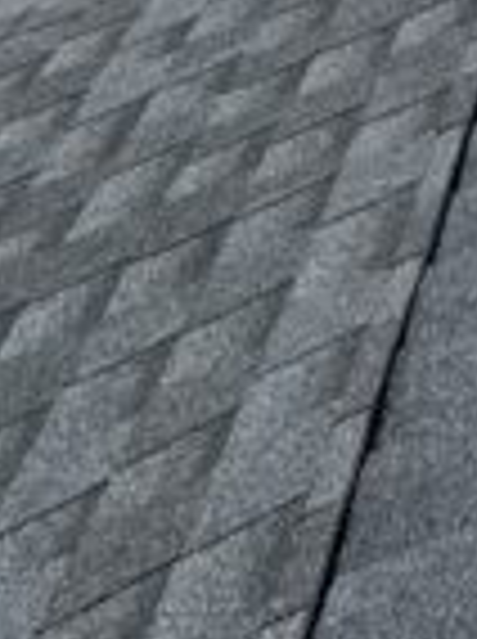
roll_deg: +2.4
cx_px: 1071
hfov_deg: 12.2
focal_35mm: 101
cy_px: -1228
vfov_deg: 11.7
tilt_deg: +4.0
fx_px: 1861
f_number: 2.2
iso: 40
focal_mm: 2.22
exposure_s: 1/3906
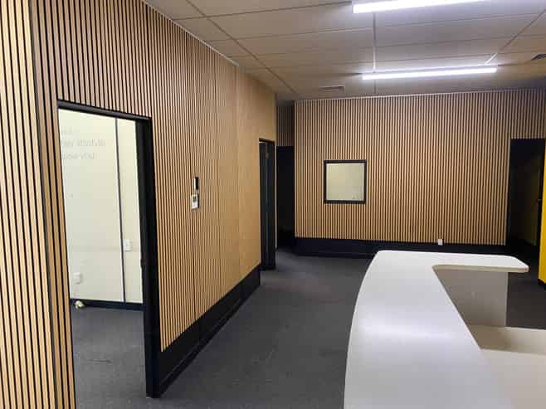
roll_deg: +1.1
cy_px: 204
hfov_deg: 67.3
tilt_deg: -6.1
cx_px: 273
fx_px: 410
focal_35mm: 26
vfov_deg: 53.0
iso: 100
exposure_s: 1/50
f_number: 1.8
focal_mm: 4.25
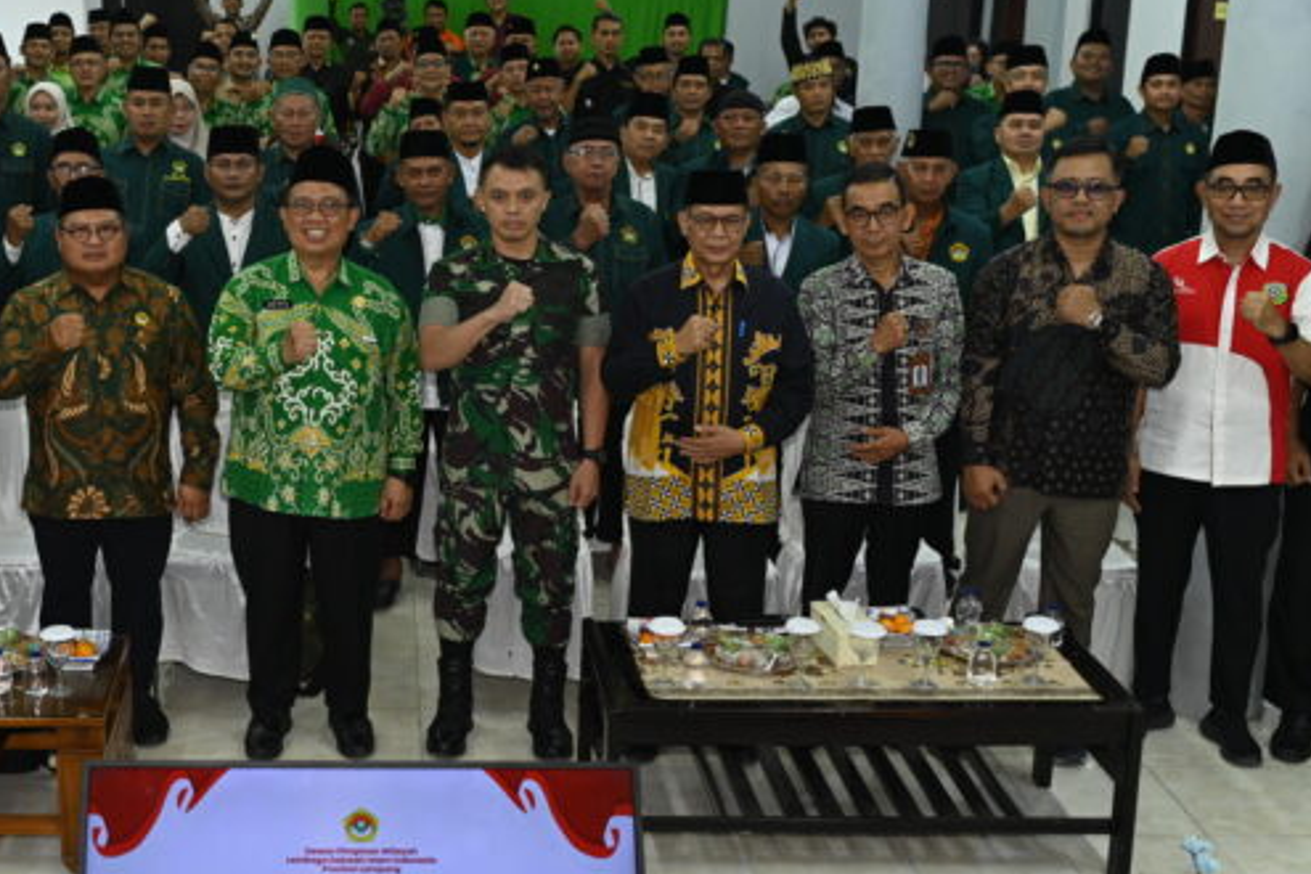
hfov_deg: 36.7
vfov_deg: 25.5
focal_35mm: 53
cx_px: 334
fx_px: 1930
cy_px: 436
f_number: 4
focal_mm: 35
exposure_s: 1/125
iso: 800
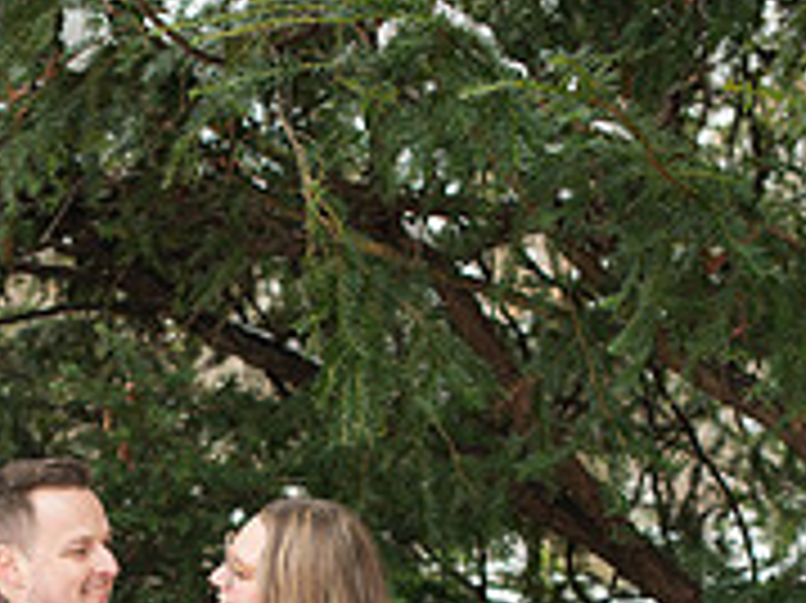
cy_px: 873
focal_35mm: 121
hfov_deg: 16.2
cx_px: 173
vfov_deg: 11.8
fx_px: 2815
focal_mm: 50
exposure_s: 1/320
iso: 640
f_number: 2.8
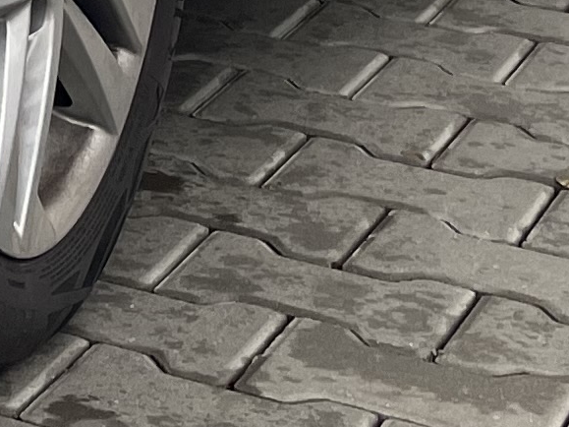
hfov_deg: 9.8
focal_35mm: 181
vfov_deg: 7.6
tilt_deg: -4.9
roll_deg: -1.8
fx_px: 2975
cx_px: -717
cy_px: -597
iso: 32
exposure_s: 1/298
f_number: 1.6
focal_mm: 4.2
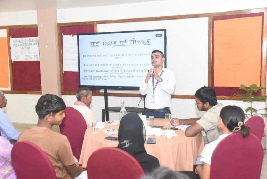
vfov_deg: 33.4
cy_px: 90
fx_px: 297
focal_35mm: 40
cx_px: 134
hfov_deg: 48.4
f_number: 5.6
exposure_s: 1/160
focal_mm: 40
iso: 2500
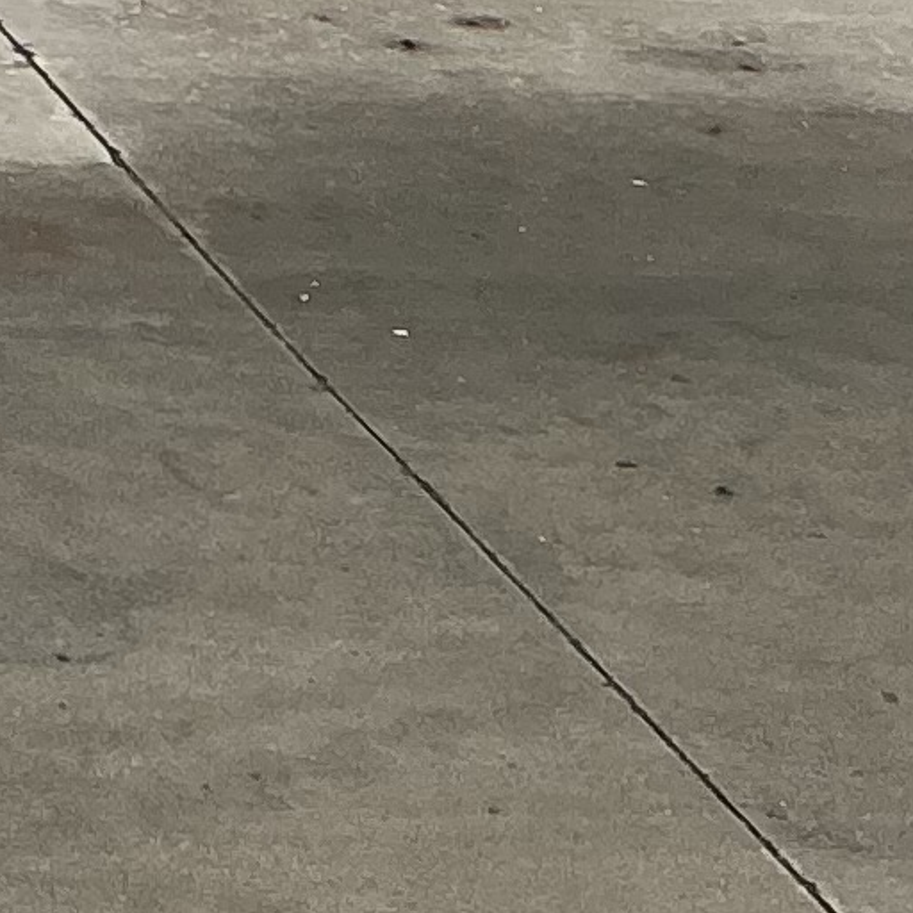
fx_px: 6028
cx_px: -1378
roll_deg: -2.2
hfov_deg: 7.9
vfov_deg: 8.1
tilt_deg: -4.8
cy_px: -1195
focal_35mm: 202
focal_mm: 3
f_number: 1.8
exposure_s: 1/236
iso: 20
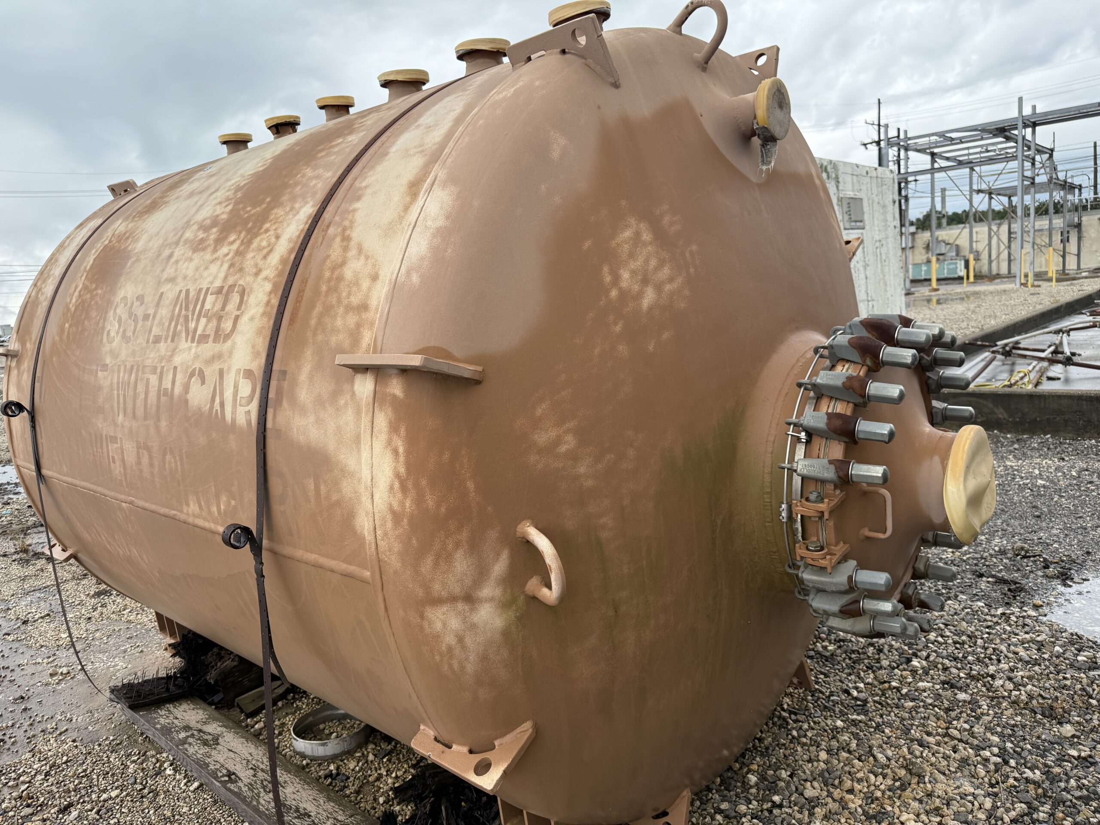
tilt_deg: -7.7
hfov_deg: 71.6
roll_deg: +5.2
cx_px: 550
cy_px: 412
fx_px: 763
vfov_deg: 56.8
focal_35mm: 24
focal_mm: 6.76
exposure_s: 1/1770
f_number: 1.78
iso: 100
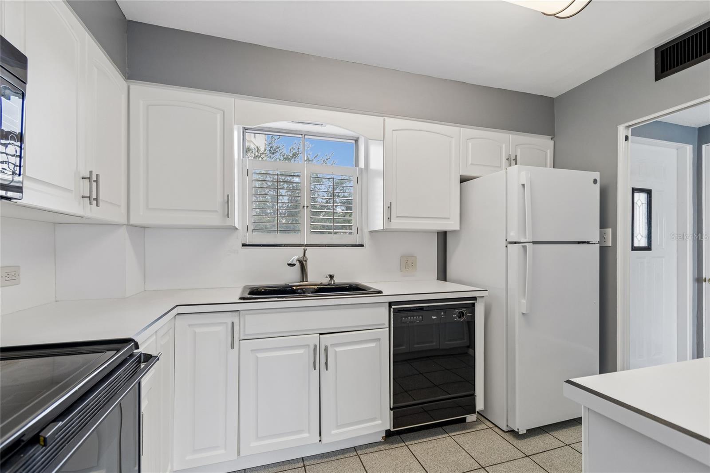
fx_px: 296
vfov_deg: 77.3
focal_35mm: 15
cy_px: 236
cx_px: 355
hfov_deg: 100.4
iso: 100
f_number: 4.5
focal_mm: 10
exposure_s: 1/40
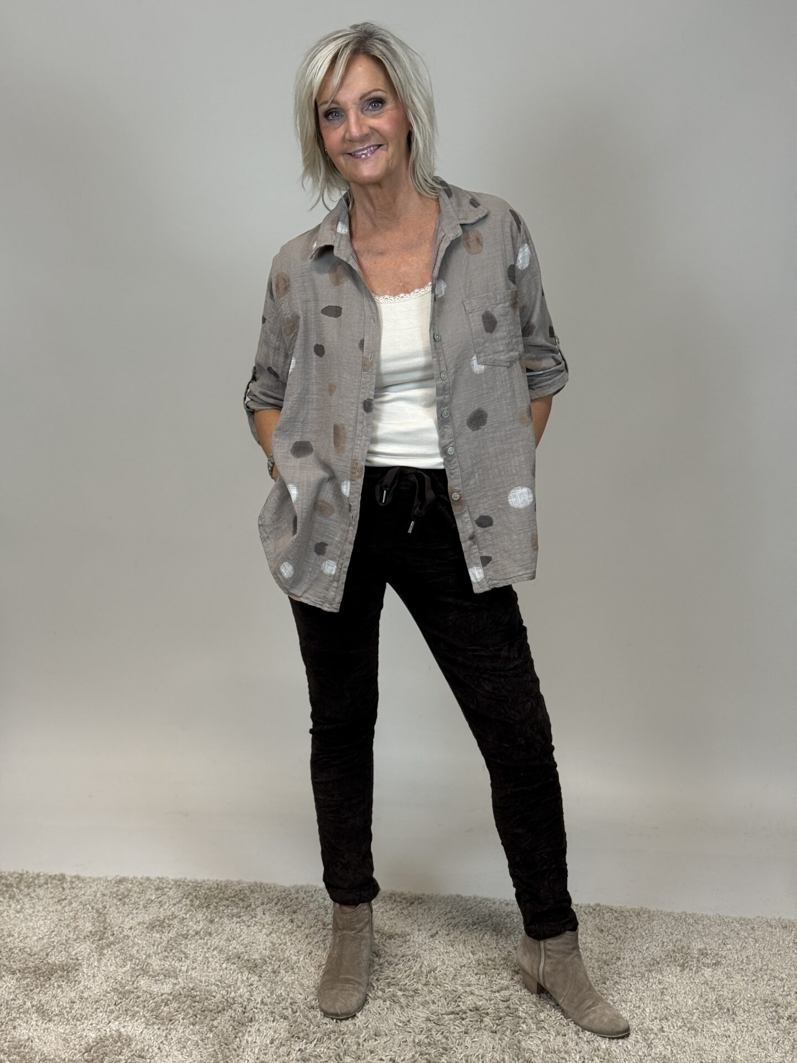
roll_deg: -2.0
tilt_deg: -11.8
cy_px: 532
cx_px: 398
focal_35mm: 48
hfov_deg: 30.3
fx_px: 1474
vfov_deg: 39.7
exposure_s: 1/98
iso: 100
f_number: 1.78
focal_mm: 6.76
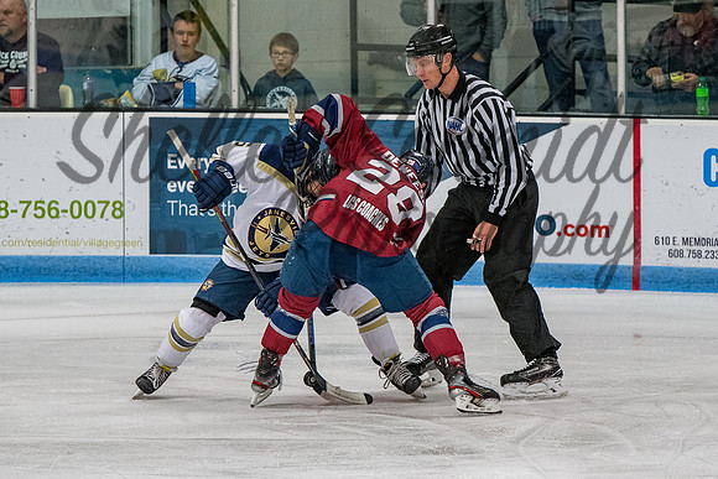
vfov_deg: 3.4
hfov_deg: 5.2
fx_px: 7978
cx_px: 417
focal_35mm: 400
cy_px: 208
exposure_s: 1/800
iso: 2500
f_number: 3.5
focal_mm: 175
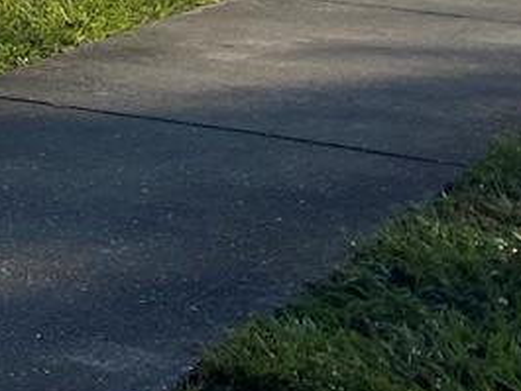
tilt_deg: +7.4
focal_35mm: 157
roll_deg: -0.2
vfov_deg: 8.4
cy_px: -648
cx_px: -804
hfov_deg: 10.5
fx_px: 2364
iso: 32
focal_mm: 4.25
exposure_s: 1/2625
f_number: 1.8
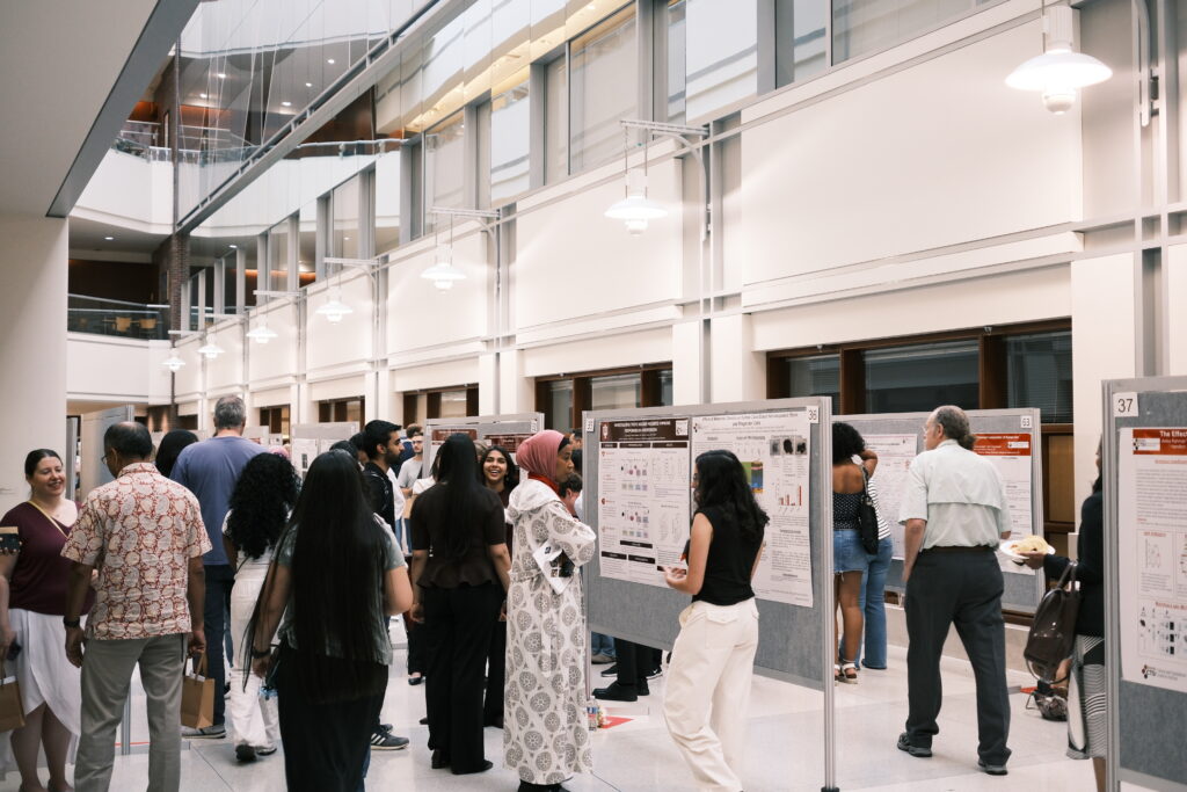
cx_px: 594
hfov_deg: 47.4
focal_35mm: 41
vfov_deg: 32.6
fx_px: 1352
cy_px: 396
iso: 800
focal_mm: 27
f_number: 2.8
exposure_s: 1/100
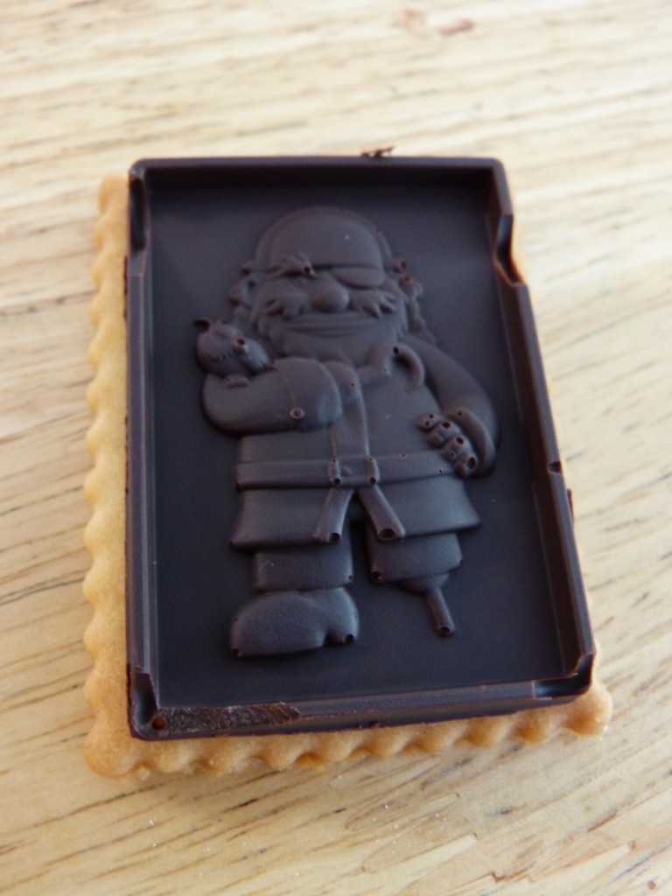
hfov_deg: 42.9
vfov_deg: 55.4
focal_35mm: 33
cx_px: 336
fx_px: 854
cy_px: 448
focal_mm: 5.7
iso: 400
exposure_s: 1/6
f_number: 3
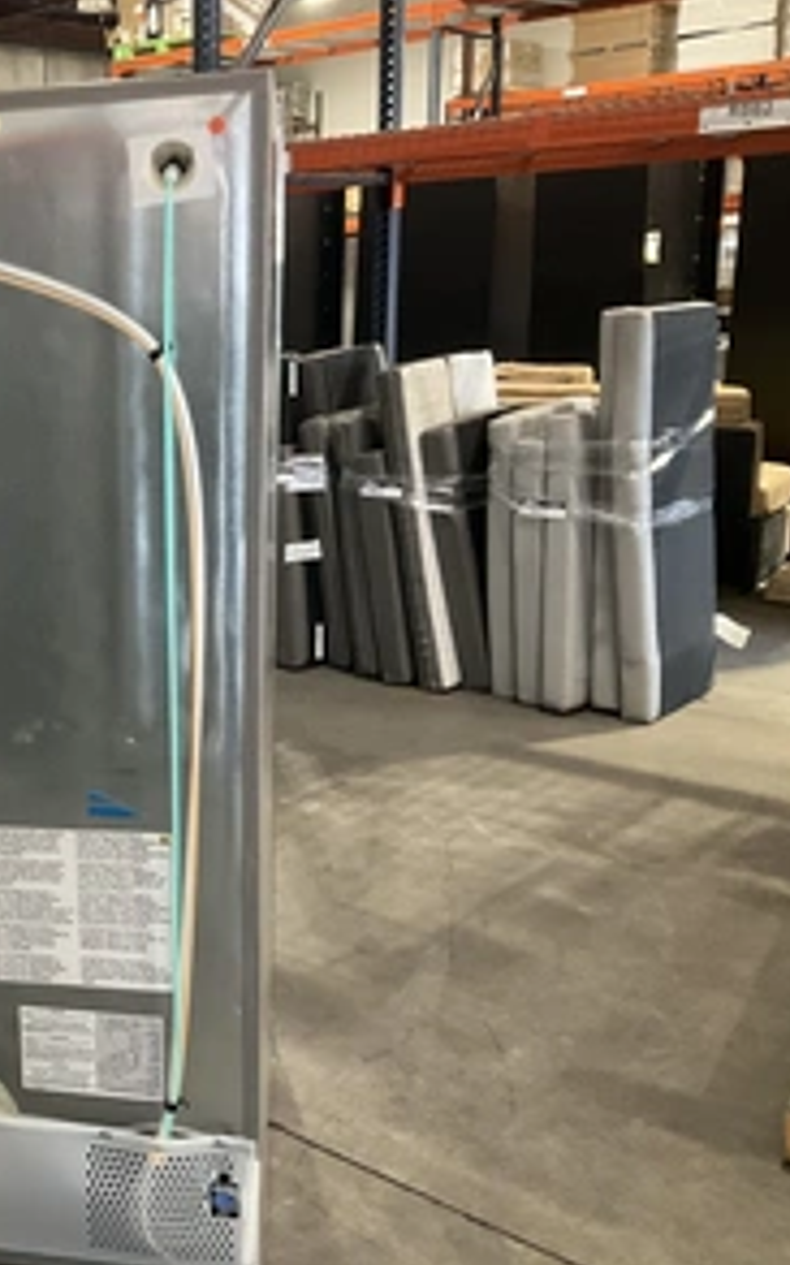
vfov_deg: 47.2
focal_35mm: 42
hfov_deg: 28.0
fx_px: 1448
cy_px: 643
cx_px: -60
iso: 320
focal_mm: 3
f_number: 1.8
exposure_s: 1/40
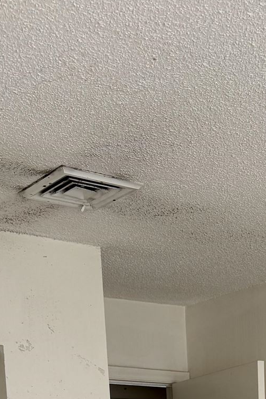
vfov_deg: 22.1
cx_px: 222
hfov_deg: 17.7
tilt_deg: -6.4
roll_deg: +1.3
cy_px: 595
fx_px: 843
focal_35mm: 76
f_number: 1.78
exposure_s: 1/200
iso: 160
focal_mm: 6.76
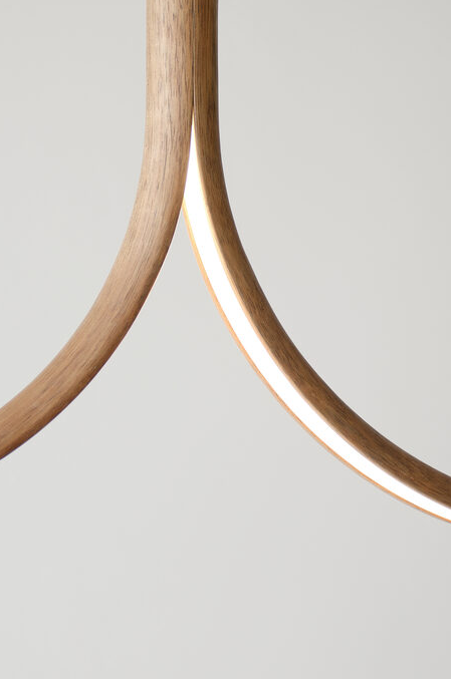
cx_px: 181
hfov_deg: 12.7
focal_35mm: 107
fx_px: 2018
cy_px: 217
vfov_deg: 19.1
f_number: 5.6
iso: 200
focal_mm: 50
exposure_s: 1/100
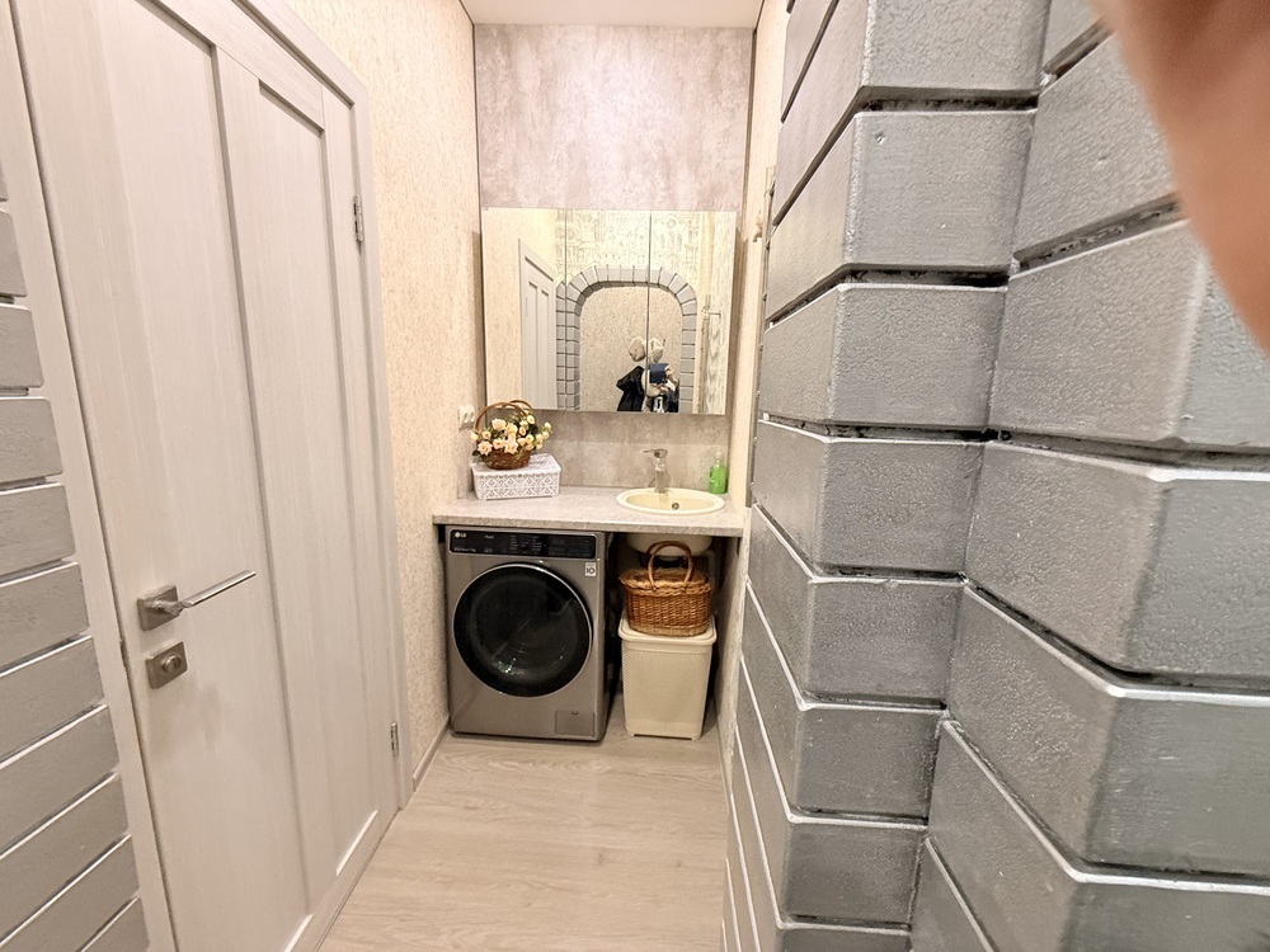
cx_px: 635
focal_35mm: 14
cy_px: 476
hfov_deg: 102.1
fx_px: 514
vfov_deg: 85.7
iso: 400
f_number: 2.2
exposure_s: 1/50
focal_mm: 2.22
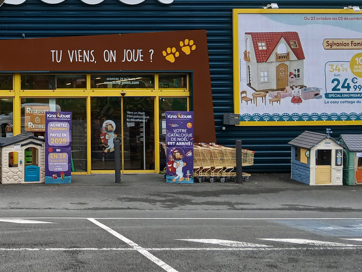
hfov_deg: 28.9
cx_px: 8
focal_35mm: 63
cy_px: 73
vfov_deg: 23.1
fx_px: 659
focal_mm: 3.98
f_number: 1.8
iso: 20
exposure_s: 1/105
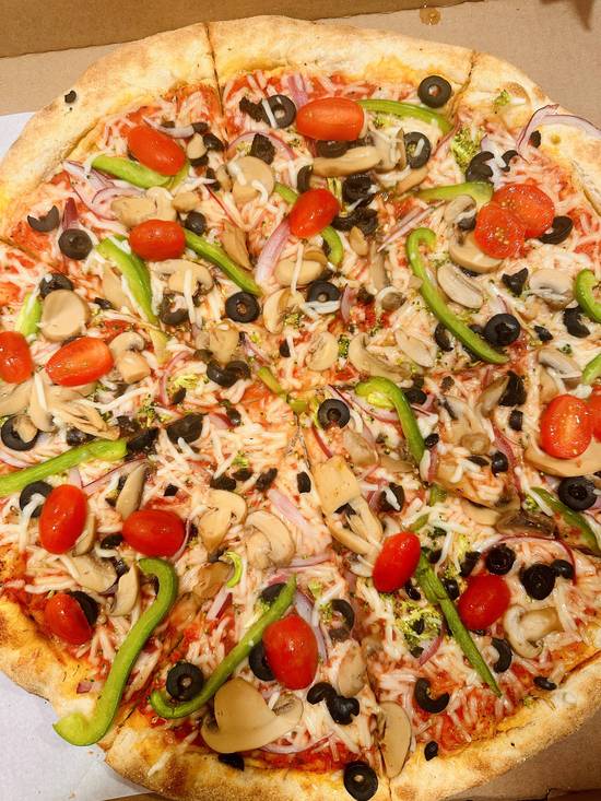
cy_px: 400
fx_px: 555
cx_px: 300
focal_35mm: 24
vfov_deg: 71.6
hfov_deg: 56.8
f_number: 1.78
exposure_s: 1/60
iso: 200
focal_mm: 6.86
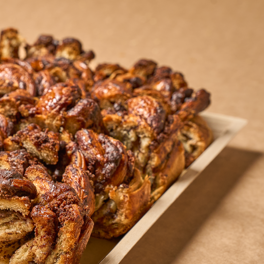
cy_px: 183
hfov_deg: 15.0
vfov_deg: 15.2
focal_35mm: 114
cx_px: -9
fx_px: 984
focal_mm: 59
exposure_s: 1/200
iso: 500
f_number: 8
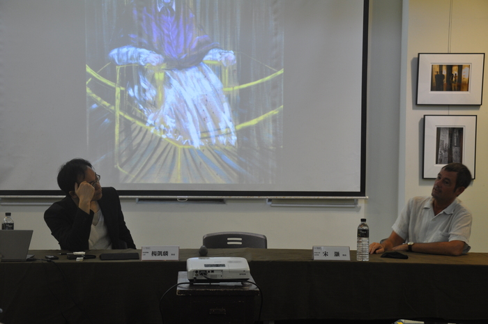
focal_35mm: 68
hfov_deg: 29.9
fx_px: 914
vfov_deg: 20.1
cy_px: 162
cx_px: 244
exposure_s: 1/15
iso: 400
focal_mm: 45
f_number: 4.8
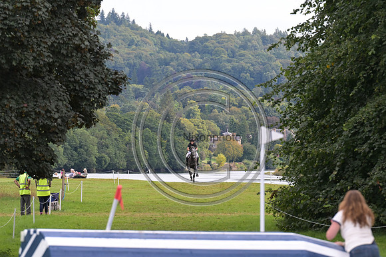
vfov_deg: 4.6
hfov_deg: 6.9
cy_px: 128
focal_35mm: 300
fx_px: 3215
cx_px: 193
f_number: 5.6
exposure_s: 1/1250
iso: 900
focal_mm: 200
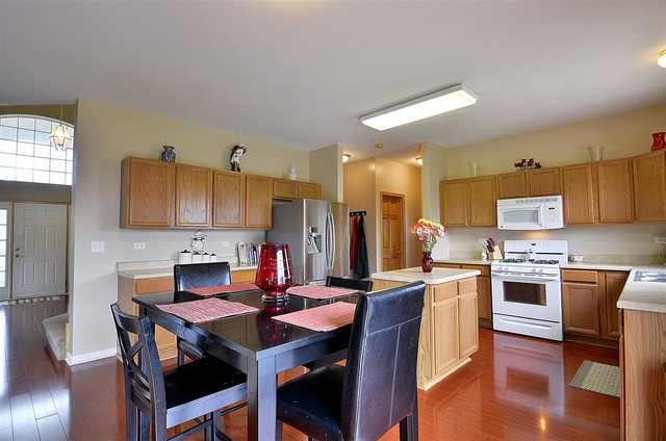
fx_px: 305
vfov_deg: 71.8
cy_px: 220
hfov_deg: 95.1
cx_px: 333
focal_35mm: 16
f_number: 8
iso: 200
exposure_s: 1/4
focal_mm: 11
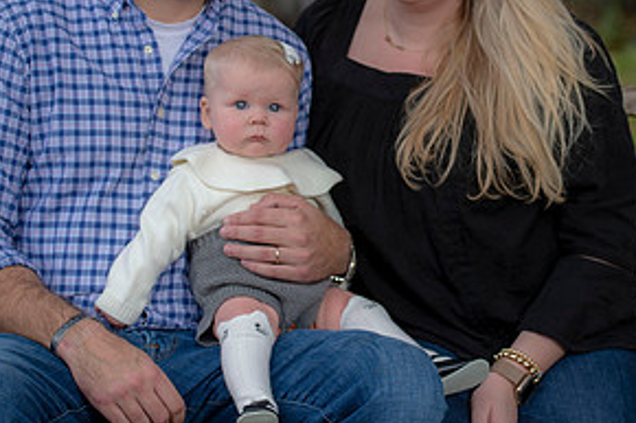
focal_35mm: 150
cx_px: 423
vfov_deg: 9.1
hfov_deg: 13.7
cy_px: 125
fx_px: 2648
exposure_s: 1/200
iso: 160
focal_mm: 75
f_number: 3.5
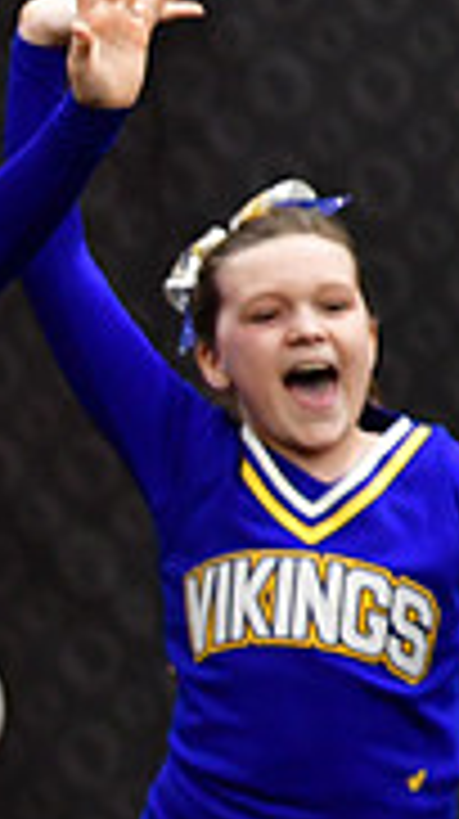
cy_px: 592
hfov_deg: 1.2
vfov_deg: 2.2
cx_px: -832
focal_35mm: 1002
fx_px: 21741
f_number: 3.5
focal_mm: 200
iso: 5000
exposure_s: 1/500
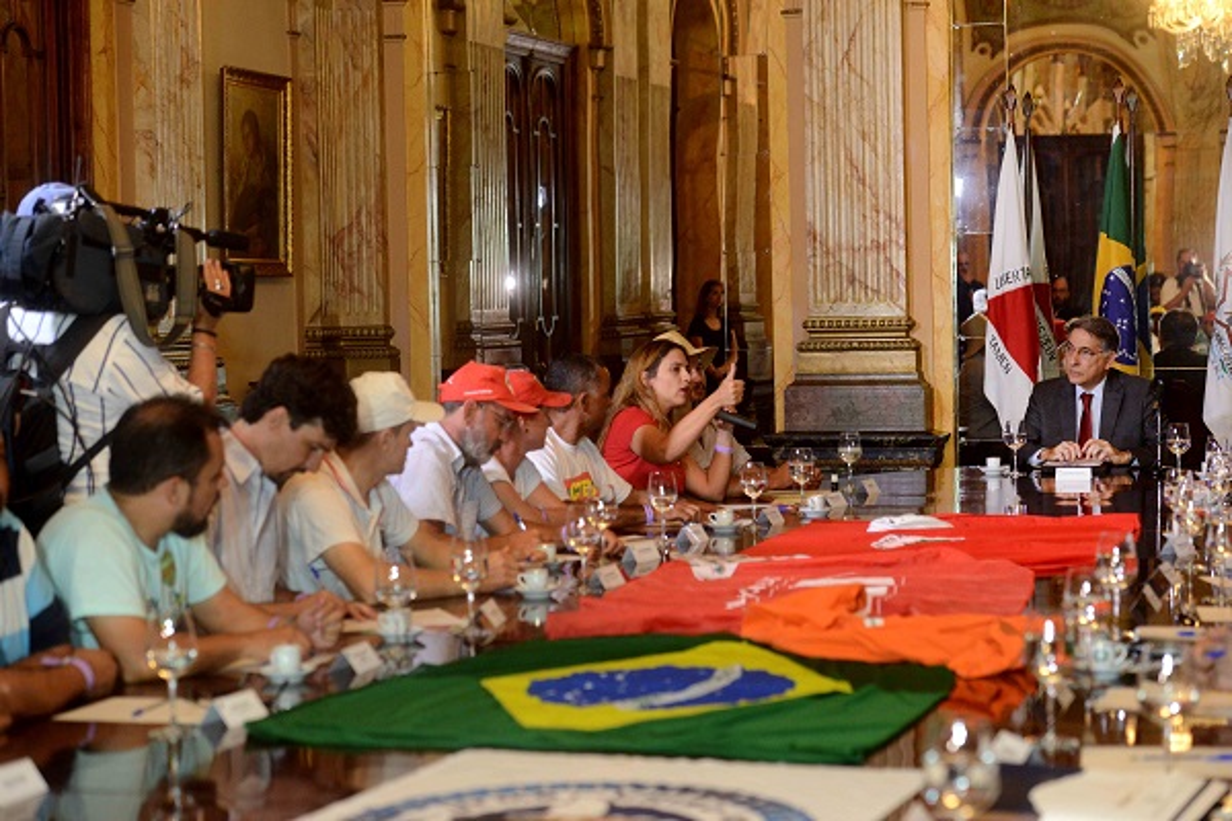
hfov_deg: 28.8
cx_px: 616
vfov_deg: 19.5
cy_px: 410
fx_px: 2395
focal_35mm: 70
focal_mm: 70
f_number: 3.5
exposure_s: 1/100
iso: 3200
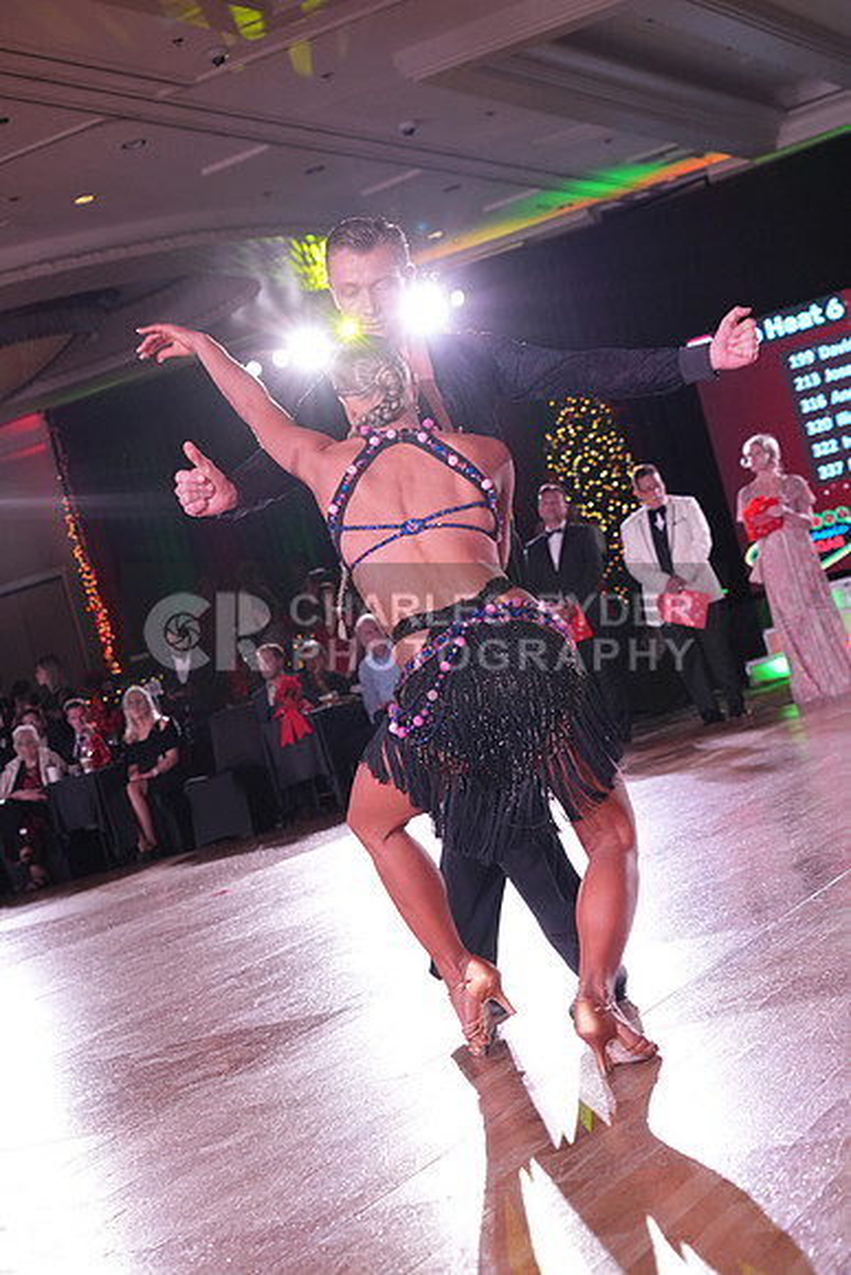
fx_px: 2374
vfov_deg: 30.1
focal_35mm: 67
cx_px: 426
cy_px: 638
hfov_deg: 20.3
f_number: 5
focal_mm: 67
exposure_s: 1/200
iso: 1600
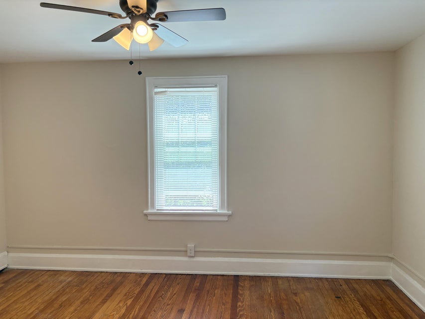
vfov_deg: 53.1
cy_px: 160
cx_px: 212
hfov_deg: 67.3
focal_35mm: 26
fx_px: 319
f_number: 1.6
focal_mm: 5.96
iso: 100
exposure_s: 1/152
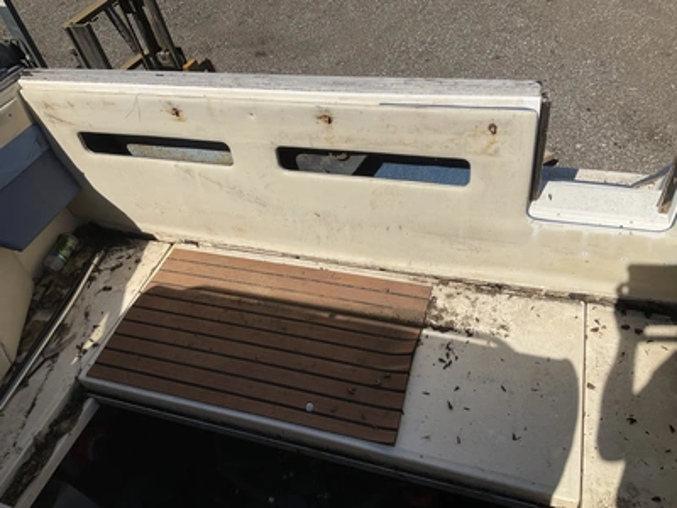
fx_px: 567
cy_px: 254
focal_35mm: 29
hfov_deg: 61.7
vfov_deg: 48.2
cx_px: 338
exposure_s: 1/3788
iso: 25
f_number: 1.8
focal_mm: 3
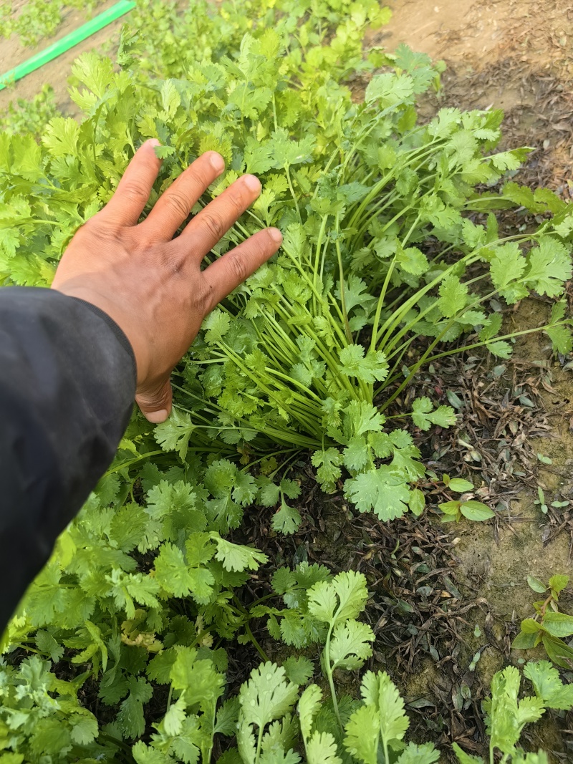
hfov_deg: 51.3
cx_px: 286
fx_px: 596
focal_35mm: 27
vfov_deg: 65.3
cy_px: 382
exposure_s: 1/913
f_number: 2
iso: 64
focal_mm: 5.75
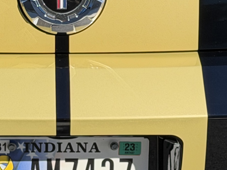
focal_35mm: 197
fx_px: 1292
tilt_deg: -20.0
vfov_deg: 7.5
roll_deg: +0.8
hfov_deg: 10.0
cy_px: -10
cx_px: 56
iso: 64
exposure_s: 1/1715
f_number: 1.78
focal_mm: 6.76
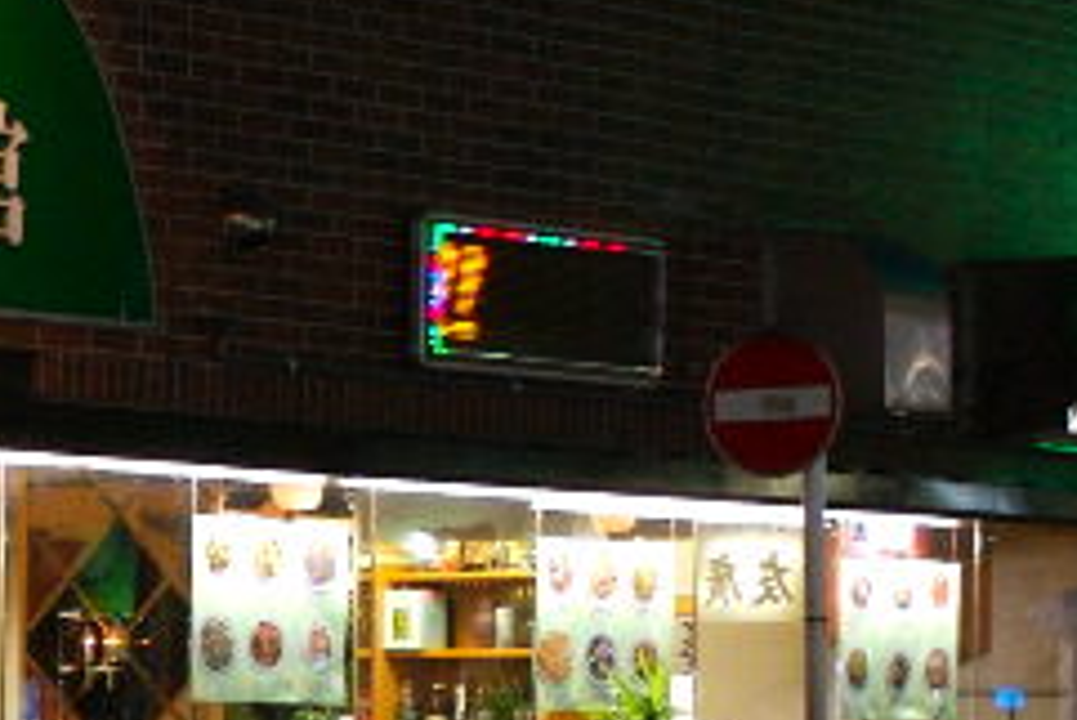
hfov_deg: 11.7
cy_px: 492
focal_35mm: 174
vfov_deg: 7.9
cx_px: 116
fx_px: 5208
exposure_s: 1/10
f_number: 5
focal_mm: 28
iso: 400
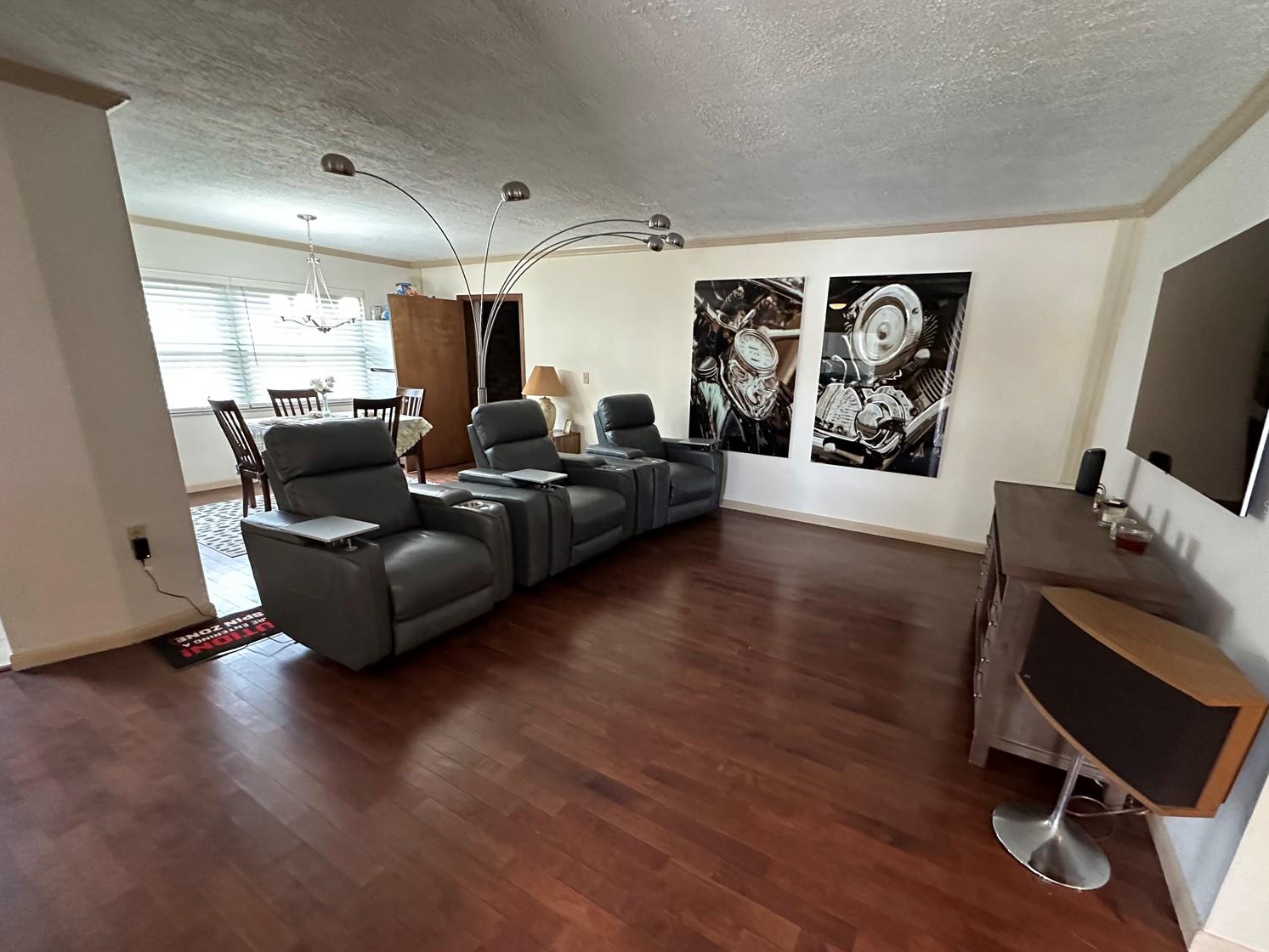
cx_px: 664
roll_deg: -1.6
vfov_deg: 81.7
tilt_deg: -14.2
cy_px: 507
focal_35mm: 15
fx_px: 550
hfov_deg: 98.1
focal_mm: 2.22
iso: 640
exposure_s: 1/60
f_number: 2.2
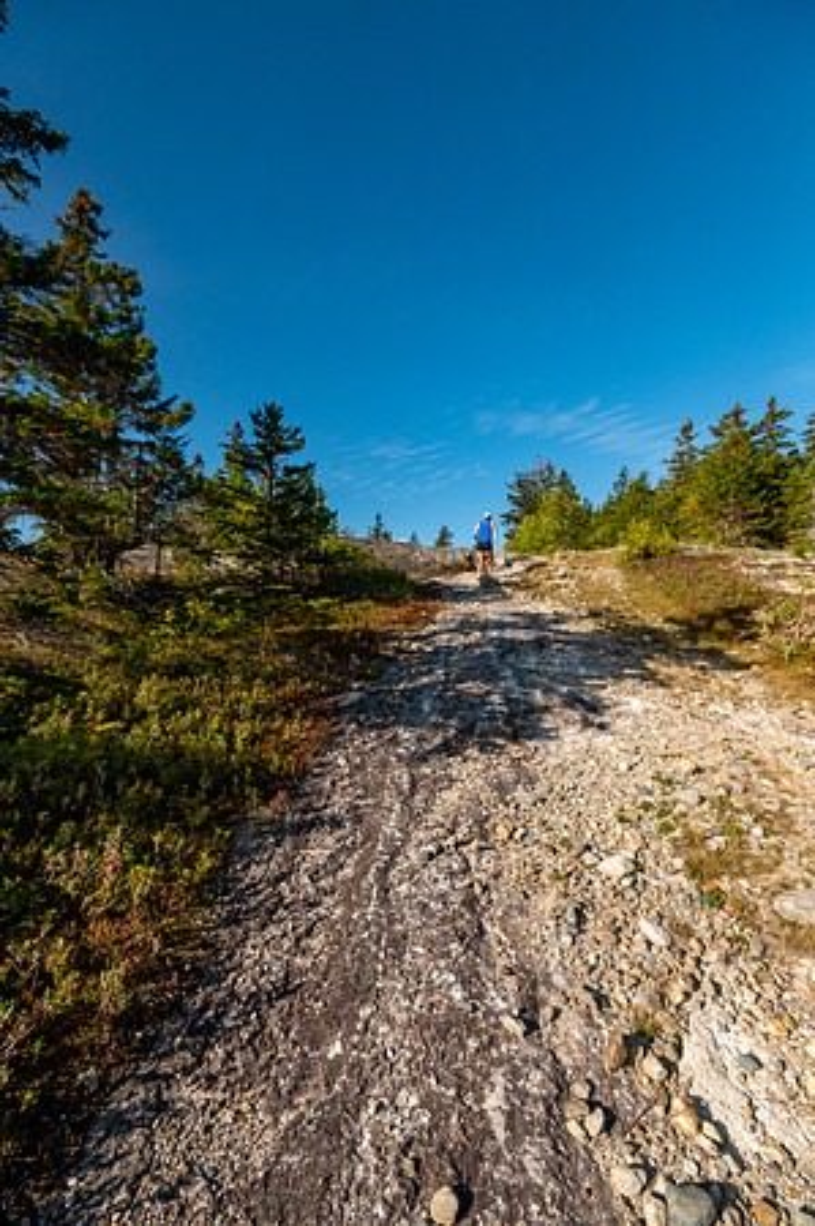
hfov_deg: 73.6
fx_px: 545
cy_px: 613
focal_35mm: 16
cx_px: 408
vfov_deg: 96.8
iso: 2000
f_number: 5.6
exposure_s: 1/8000
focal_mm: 16
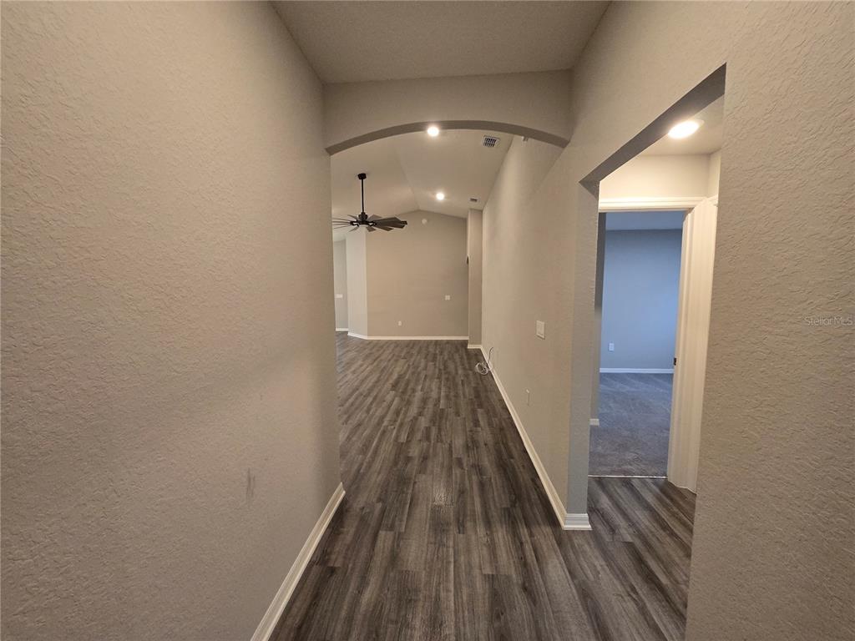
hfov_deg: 106.2
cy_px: 320
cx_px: 428
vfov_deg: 89.9
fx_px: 321
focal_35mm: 13
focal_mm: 1.7
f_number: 2.2
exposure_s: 1/60
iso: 250
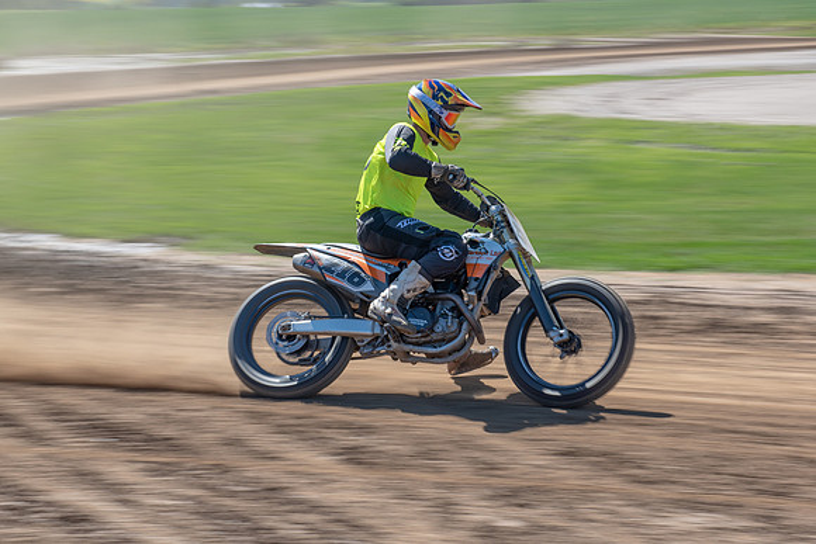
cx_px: 408
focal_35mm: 73
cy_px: 272
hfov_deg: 27.6
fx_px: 1659
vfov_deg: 18.6
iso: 200
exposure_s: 1/100
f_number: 8
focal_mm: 70
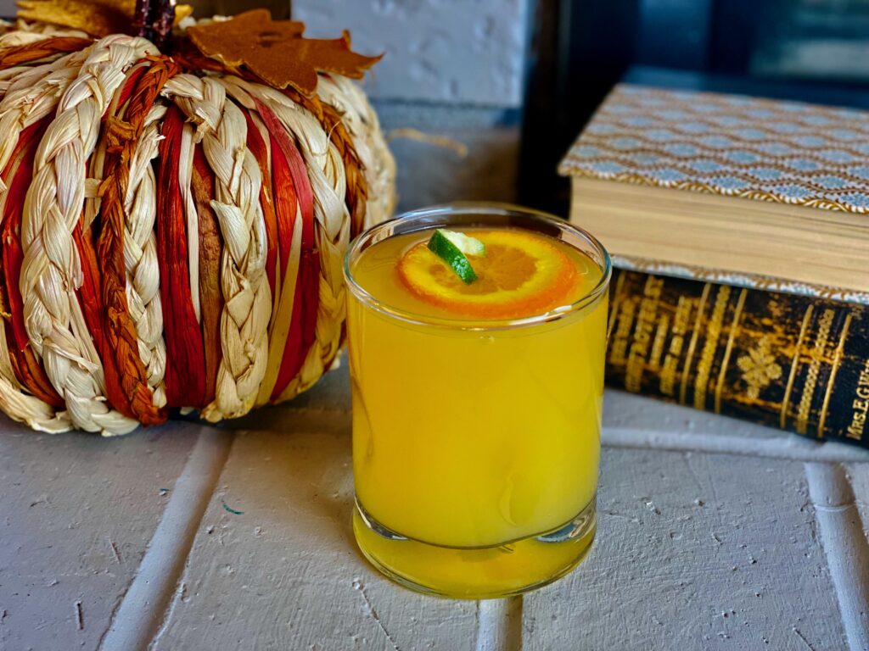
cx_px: 434
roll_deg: +0.0
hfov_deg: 36.8
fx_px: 1305
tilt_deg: -28.2
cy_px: 326
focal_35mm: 52
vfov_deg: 28.0
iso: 200
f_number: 2
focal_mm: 6
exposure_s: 1/120
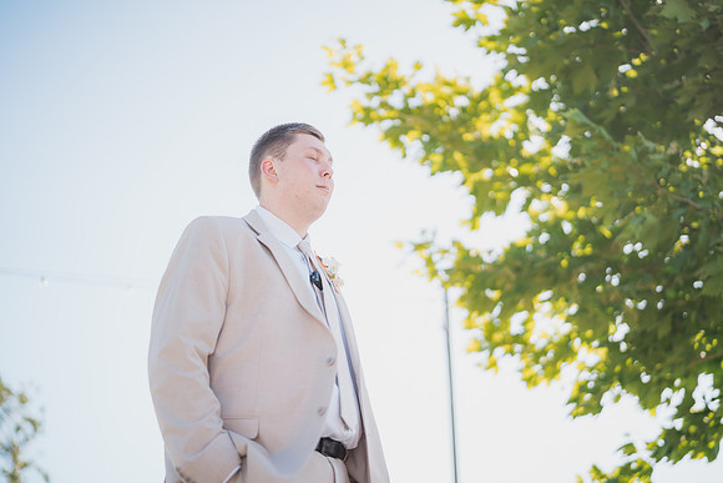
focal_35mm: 50
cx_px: 362
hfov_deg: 39.6
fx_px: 1004
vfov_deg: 27.0
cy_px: 242
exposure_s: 1/2000
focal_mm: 50
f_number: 1.4
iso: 125
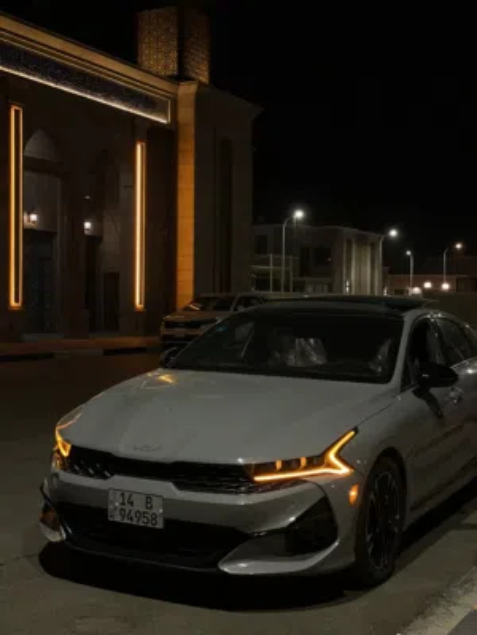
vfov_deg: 36.8
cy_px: 318
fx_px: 955
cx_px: 238
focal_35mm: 52
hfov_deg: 28.0
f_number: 2
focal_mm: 6
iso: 250
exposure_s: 1/51
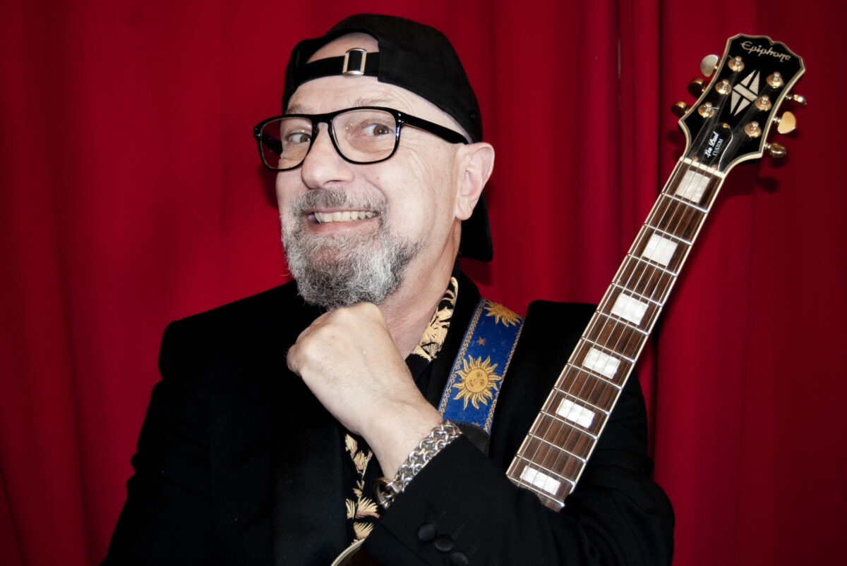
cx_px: 424
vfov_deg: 26.5
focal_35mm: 51
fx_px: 1201
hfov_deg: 38.8
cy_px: 283
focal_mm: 34
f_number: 4.5
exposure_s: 1/60
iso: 200
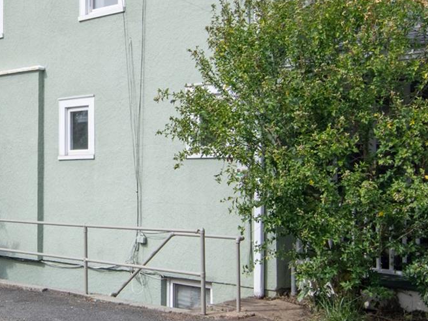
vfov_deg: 21.6
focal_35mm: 68
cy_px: 89
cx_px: 7
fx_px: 835
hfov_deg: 27.3
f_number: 11
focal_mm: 15
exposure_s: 1/500
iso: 640
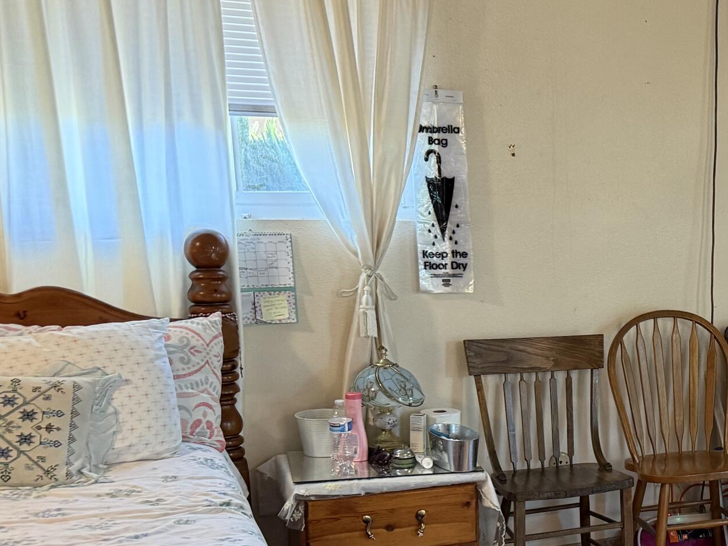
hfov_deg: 29.7
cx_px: 840
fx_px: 1199
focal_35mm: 57
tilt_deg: -10.8
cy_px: 404
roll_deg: -1.9
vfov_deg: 25.4
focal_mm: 6.76
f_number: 1.78
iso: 320
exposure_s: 1/60
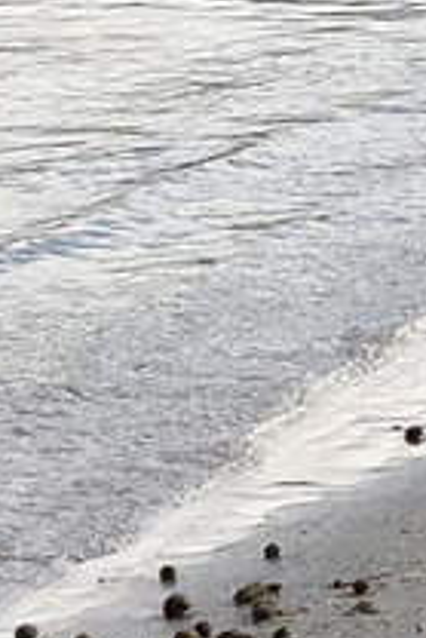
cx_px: -135
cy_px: -104
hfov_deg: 3.3
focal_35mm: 416
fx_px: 7371
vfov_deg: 4.9
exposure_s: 1/838
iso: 16
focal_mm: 6
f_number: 2.4
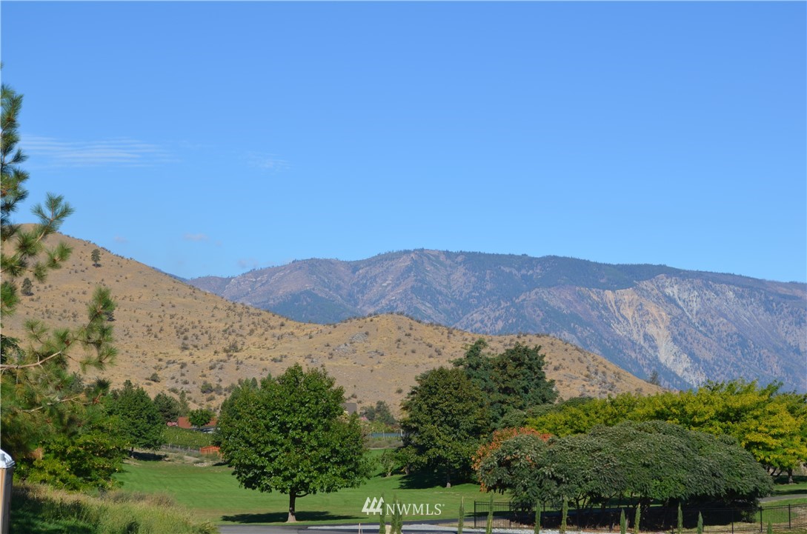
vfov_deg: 16.5
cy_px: 267
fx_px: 1845
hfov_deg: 24.7
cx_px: 404
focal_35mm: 82
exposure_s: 1/320
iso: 100
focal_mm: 55
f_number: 9
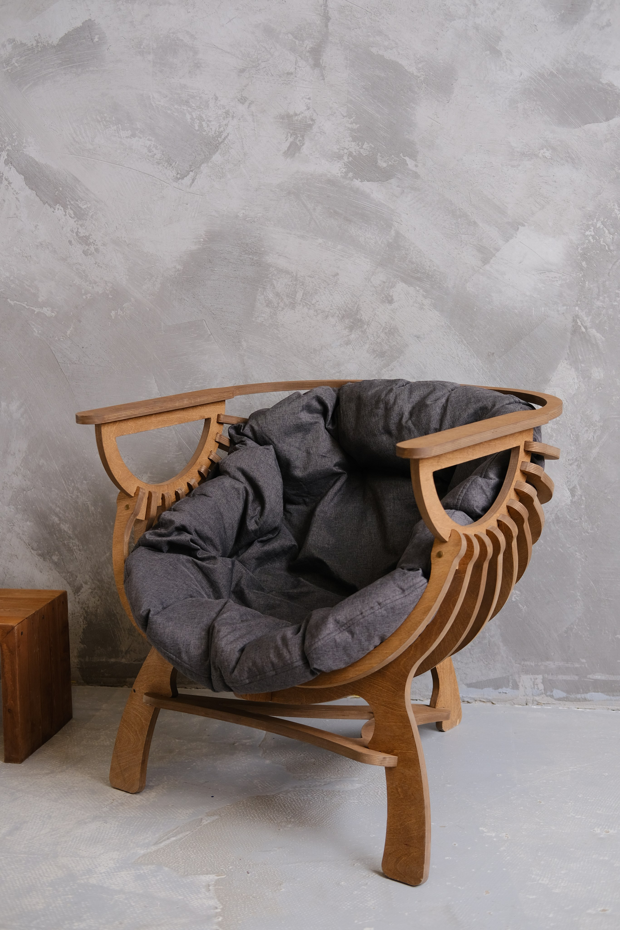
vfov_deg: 37.5
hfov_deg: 25.5
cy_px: 465
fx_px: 1369
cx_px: 310
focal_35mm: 53
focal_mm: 35
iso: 640
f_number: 3.2
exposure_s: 1/125
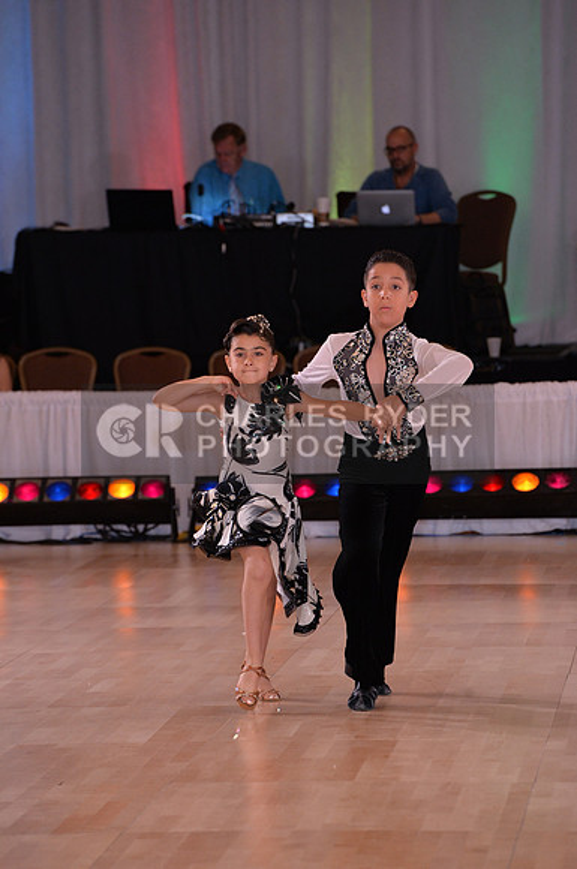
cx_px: 288
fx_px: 4822
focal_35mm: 200
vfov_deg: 10.3
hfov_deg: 6.8
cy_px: 434
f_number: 5.6
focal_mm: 200
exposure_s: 1/250
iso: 2000
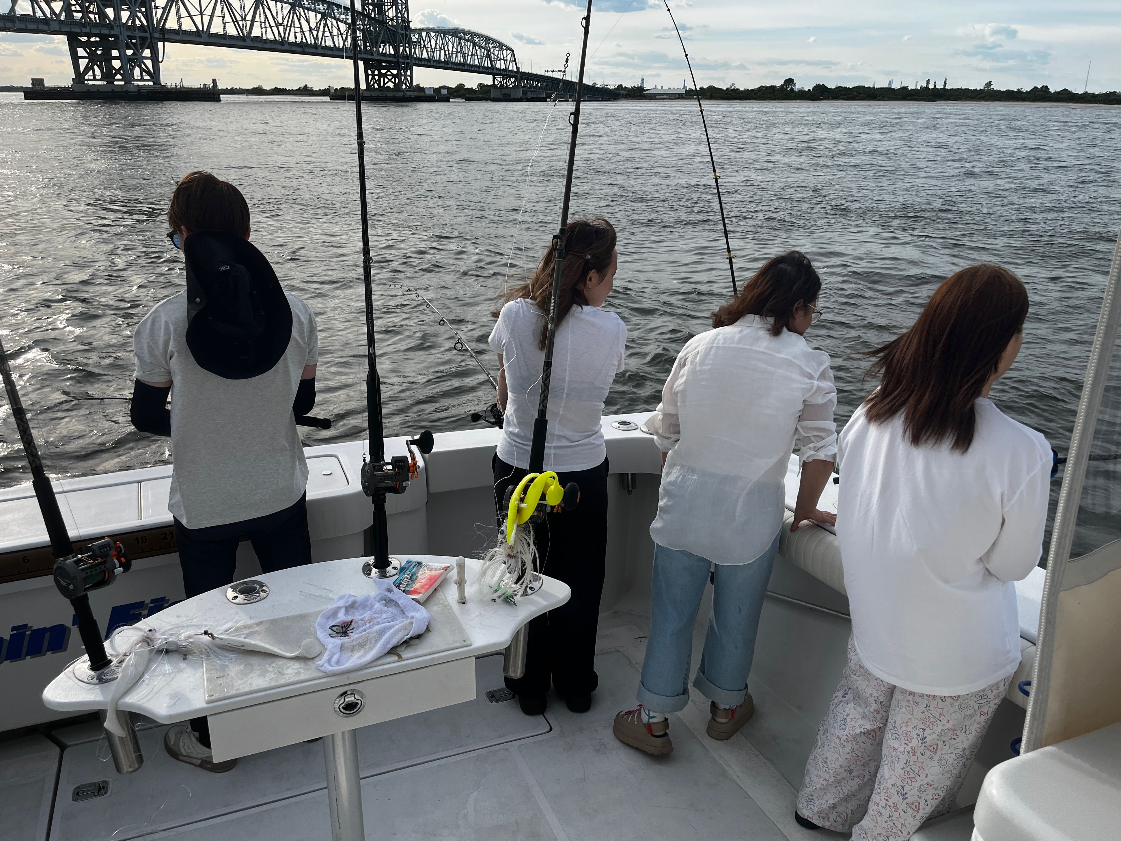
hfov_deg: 65.3
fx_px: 874
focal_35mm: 27
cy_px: 425
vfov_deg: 51.4
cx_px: 560
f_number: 1.6
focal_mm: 5.1
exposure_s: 1/2688
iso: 50
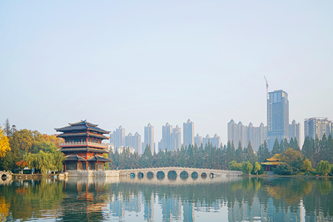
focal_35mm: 31
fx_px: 287
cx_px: 170
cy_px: 114
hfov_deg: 60.3
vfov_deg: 42.3
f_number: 6.3
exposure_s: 1/320
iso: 250
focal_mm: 30
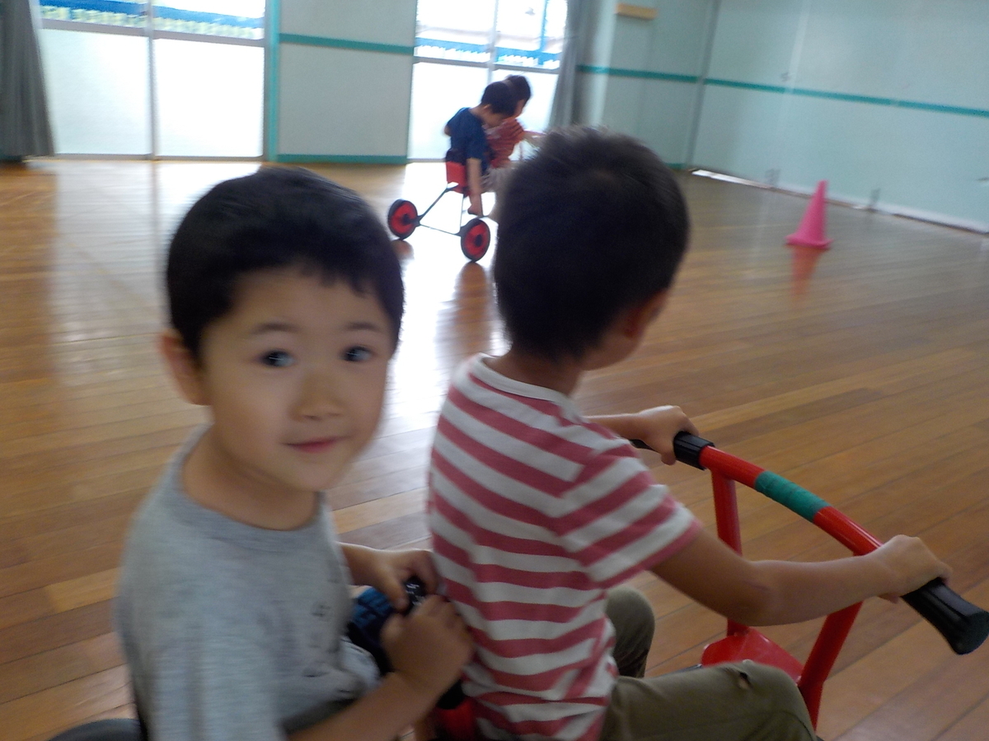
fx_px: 857
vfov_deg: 46.8
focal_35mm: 30
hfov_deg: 60.0
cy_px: 370
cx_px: 494
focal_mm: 4.1
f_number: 3.3
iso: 160
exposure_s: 1/30
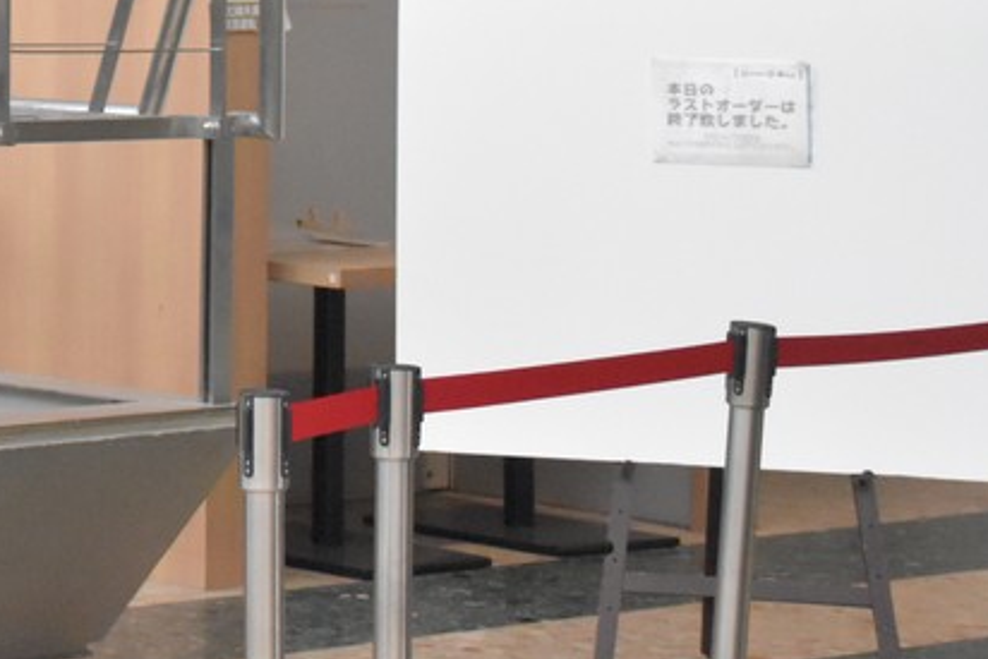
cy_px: -201
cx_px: -379
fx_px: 4557
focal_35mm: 166
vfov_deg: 8.2
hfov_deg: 11.9
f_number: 4.5
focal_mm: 38
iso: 6400
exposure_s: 1/800
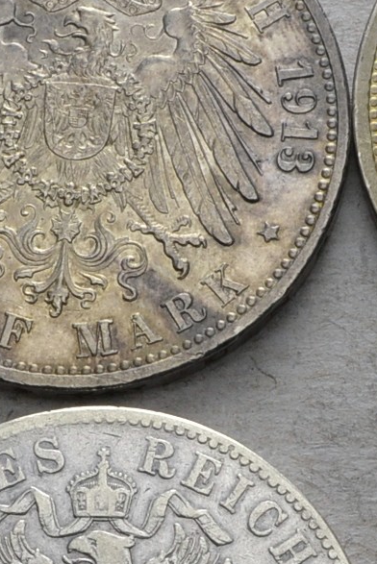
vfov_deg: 11.2
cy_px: 461
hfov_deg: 7.5
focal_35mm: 182
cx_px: 360
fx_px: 2857
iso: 400
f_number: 14
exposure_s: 1/250
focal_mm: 29
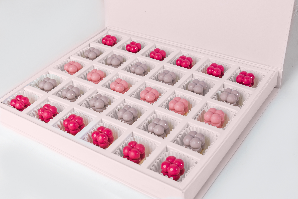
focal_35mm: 48
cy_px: 100
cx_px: 149
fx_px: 397
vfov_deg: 28.1
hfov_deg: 41.1
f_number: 11
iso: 100
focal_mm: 48
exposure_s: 1/125
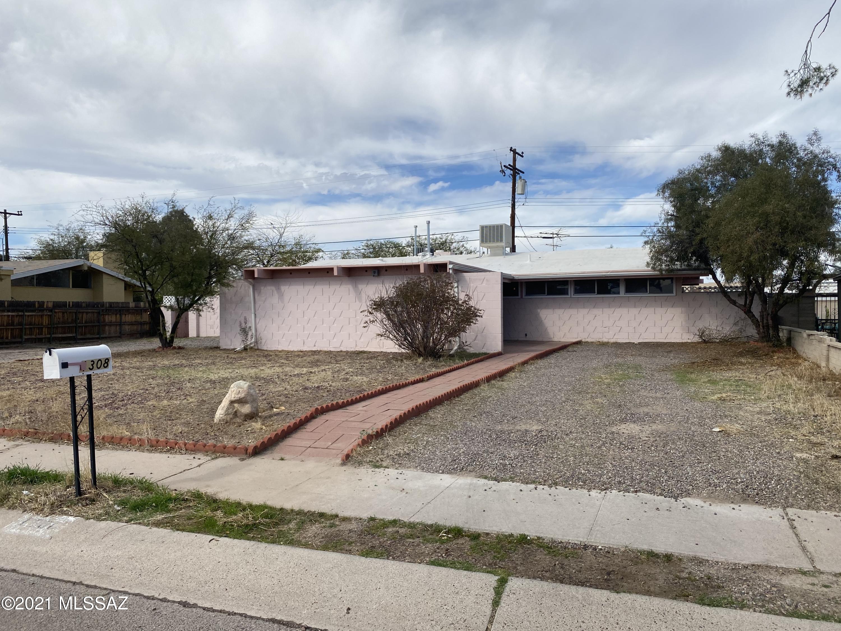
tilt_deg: -0.1
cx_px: 420
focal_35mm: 26
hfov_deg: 67.3
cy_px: 316
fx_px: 632
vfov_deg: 53.1
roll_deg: -0.4
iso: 32
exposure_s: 1/3846
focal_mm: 4.25
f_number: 1.8
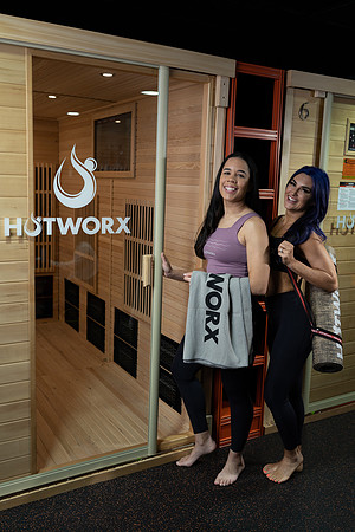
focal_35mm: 35
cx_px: 178
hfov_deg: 37.9
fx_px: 518
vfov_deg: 54.4
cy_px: 266
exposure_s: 1/125
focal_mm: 35
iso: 200
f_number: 2.8
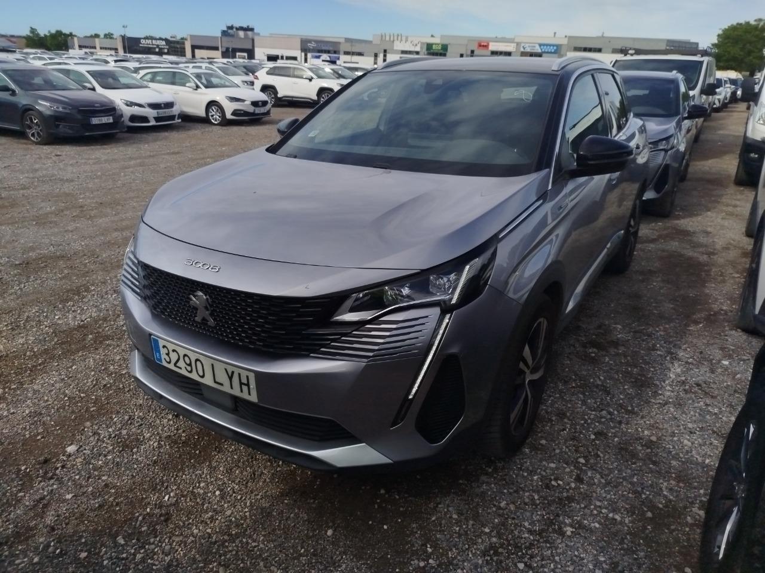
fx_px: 530
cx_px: 382
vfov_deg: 56.8
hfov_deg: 71.6
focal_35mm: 24
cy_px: 286
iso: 50
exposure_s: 1/1706
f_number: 1.7
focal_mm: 5.31
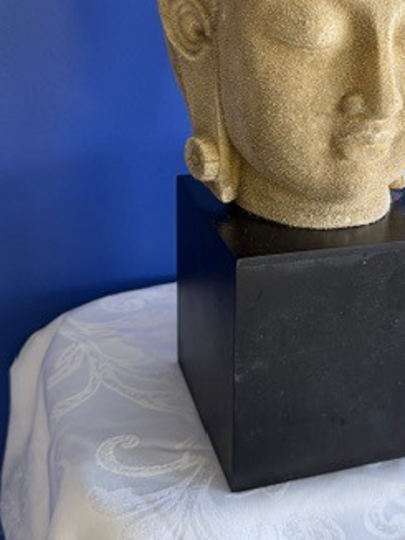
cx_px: 278
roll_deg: -0.3
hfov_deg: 30.6
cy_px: 154
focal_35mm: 47
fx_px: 734
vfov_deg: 39.6
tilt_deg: -15.9
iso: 200
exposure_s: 1/60
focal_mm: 6.76
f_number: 1.78
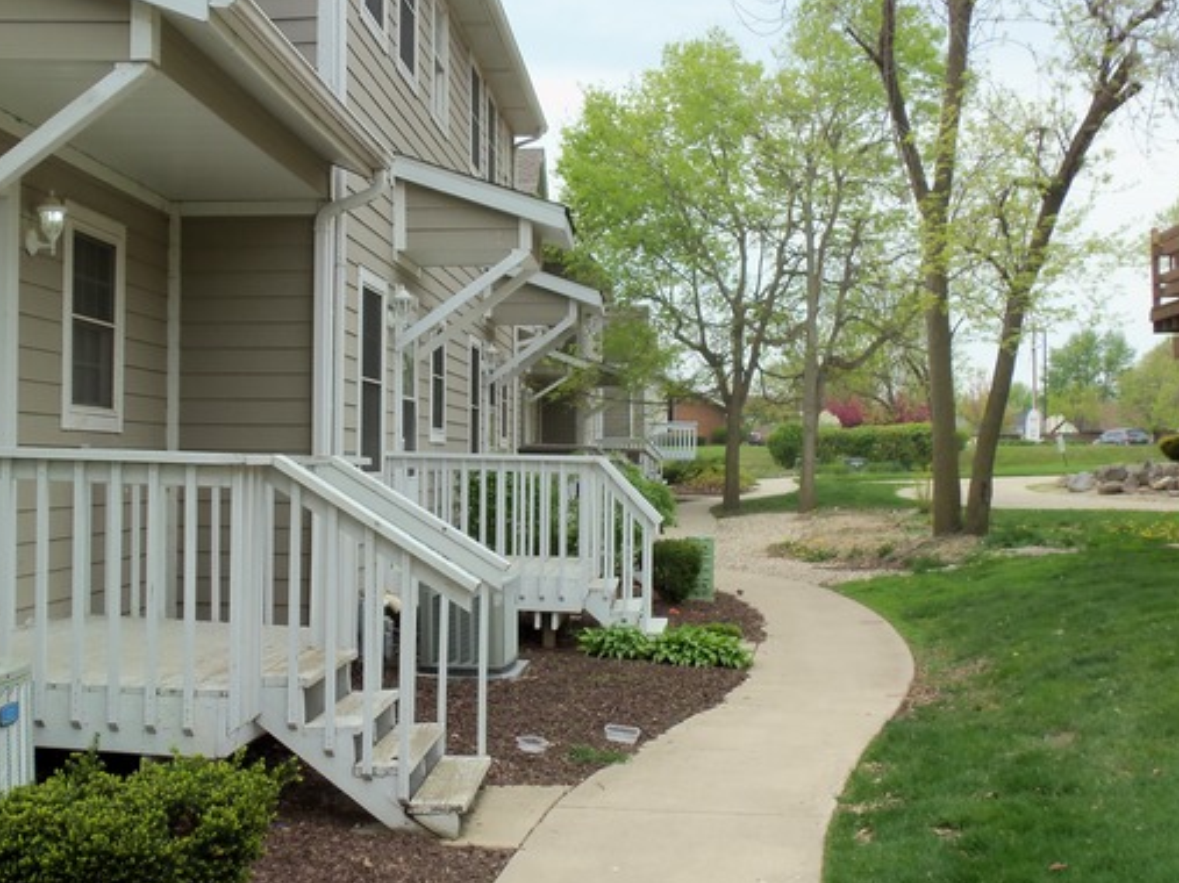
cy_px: 414
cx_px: 558
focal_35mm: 48
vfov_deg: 30.2
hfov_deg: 39.7
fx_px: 1634
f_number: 3.7
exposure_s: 1/320
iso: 80
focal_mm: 6.7
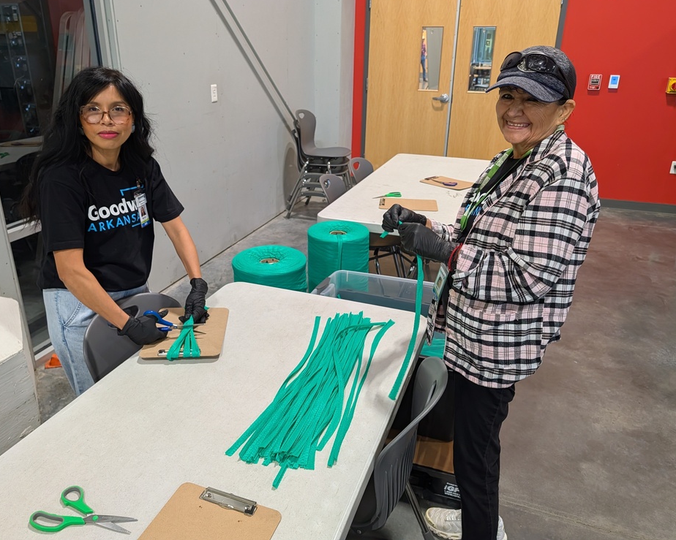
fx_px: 520
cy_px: 259
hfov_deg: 65.9
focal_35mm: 26
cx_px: 306
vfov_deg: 54.9
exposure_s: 1/194
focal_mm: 6.9
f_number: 1.68
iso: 294
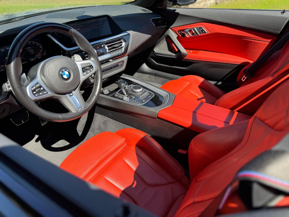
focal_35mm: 24
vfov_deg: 56.8
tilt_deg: -34.4
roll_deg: +1.5
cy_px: 108
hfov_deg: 71.6
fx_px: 200
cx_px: 144
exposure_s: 1/1193
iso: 80
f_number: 1.78
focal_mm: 6.76
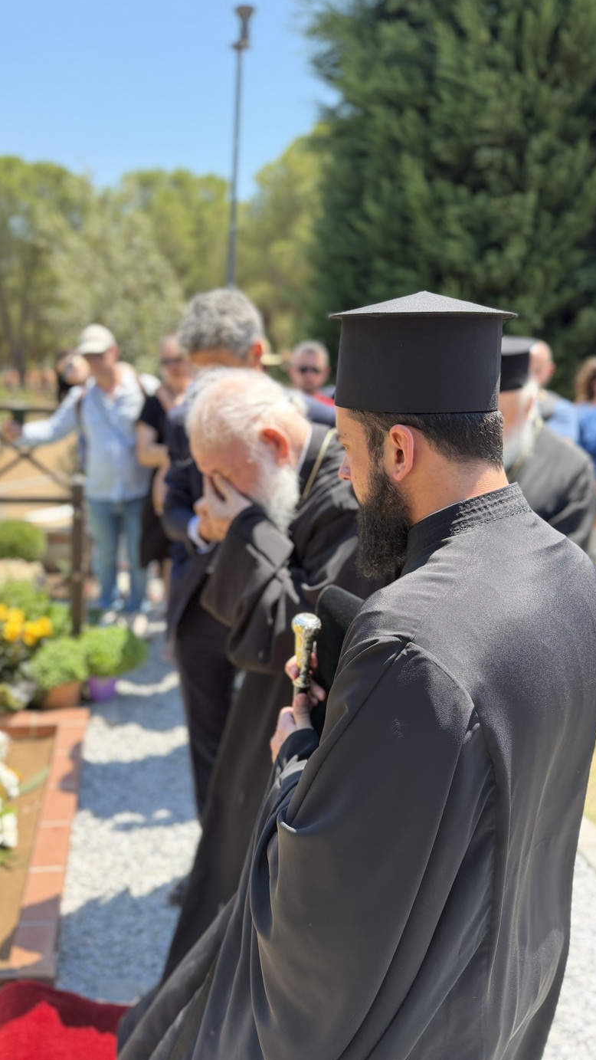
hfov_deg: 42.5
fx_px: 759
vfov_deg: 69.9
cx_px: 214
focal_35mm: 27
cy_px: 520
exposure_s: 1/627
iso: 100
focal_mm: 6.76
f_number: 1.78
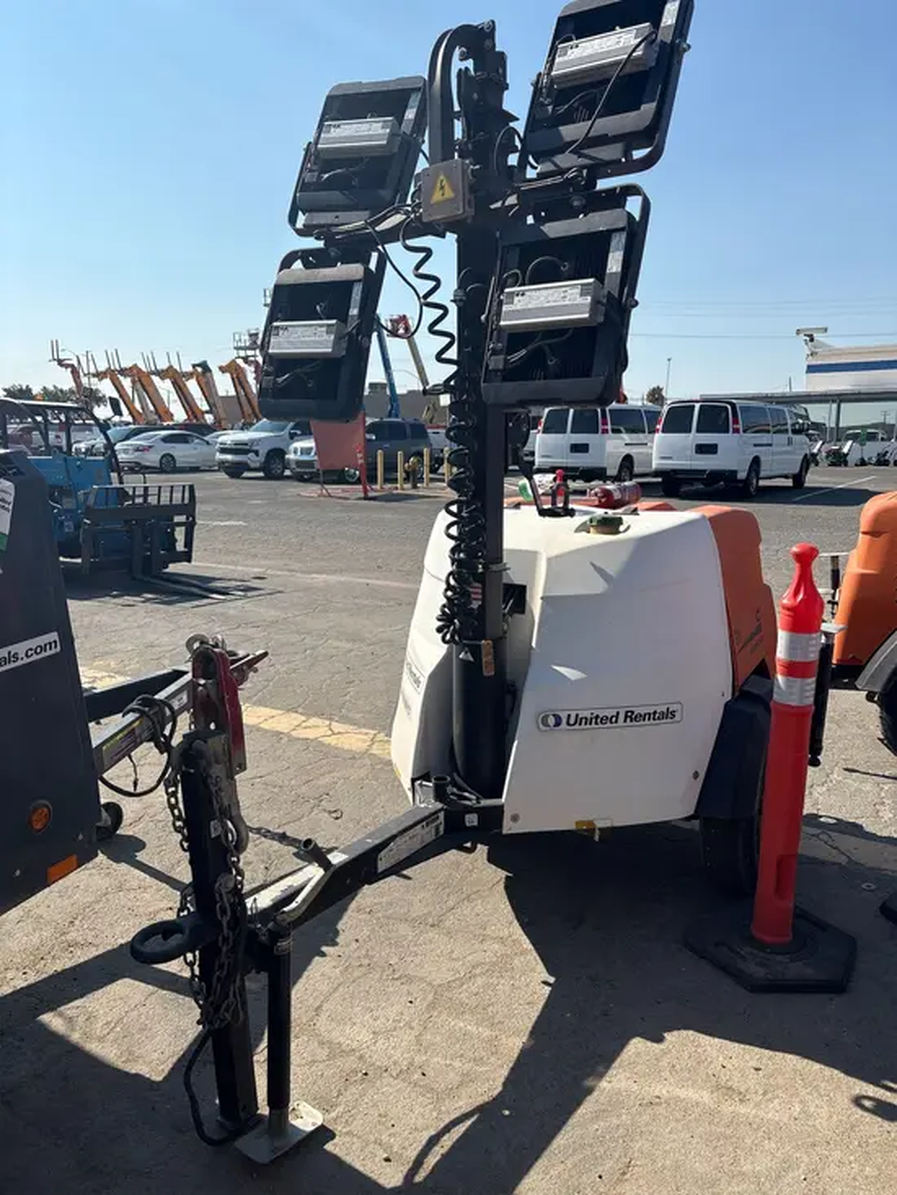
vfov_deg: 67.3
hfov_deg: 53.1
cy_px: 598
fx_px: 898
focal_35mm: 26
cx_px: 448
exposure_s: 1/4608
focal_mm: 5.96
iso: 50
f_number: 1.6
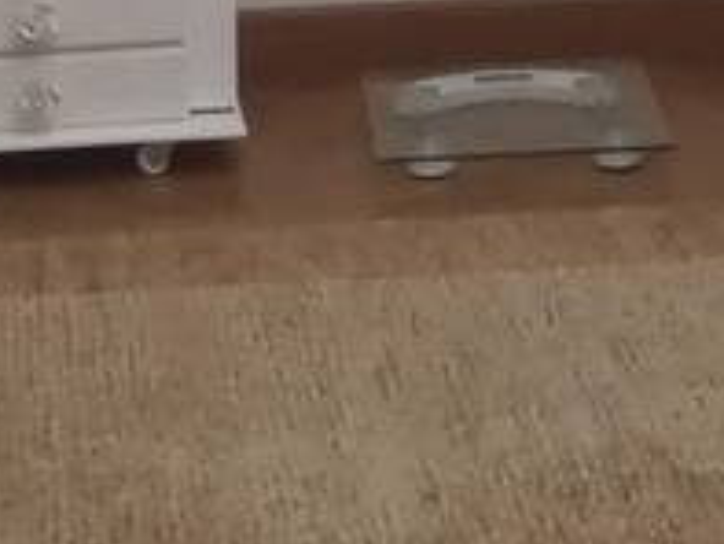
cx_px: 562
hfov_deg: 13.5
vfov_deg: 8.8
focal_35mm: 146
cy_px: -937
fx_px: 3055
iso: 367
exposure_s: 1/40
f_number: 2
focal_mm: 3.54
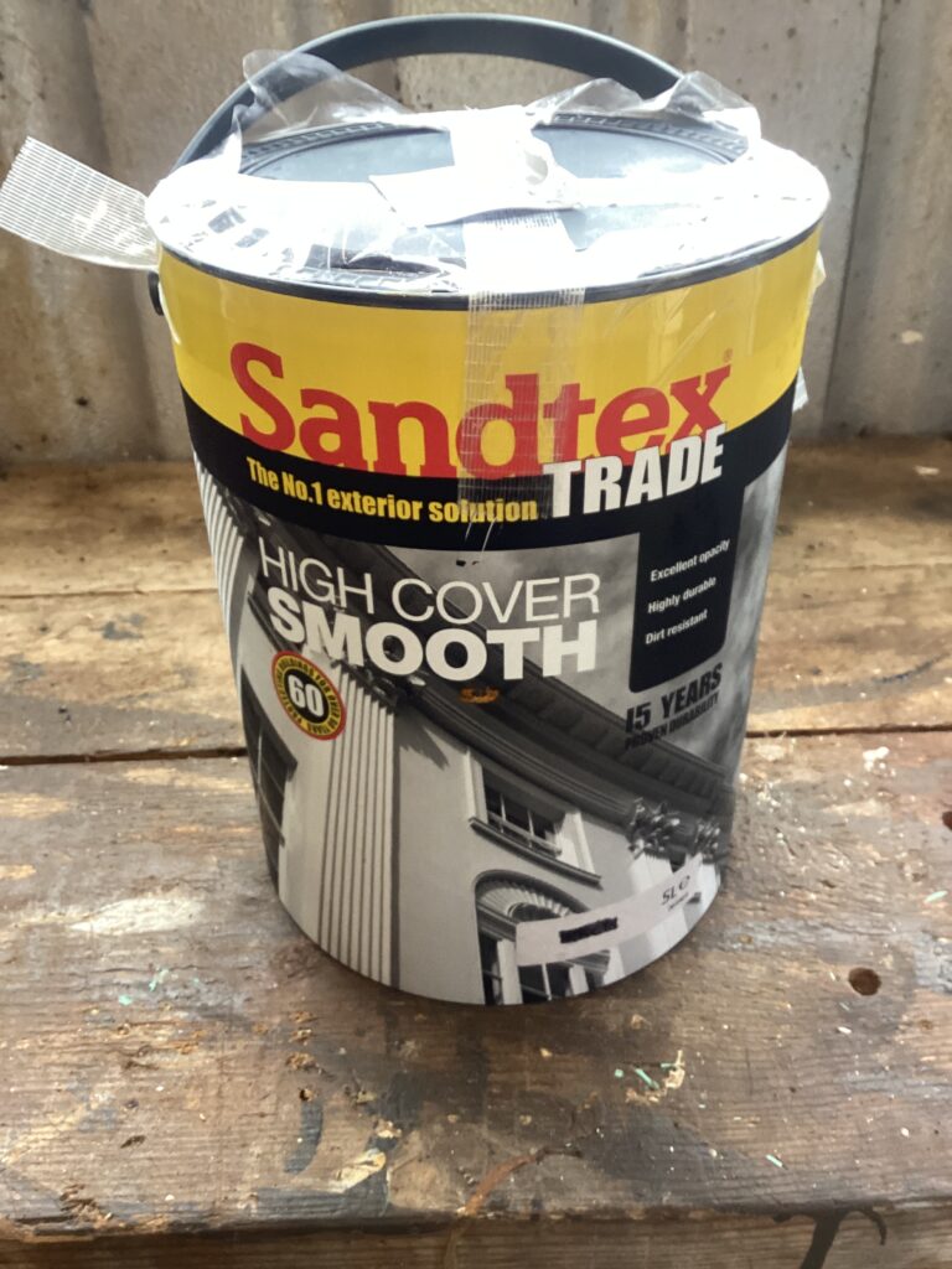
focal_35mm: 31
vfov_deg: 58.4
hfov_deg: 45.4
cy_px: 634
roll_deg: +0.6
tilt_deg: -33.8
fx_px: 1137
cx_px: 476
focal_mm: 3.3
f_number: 2.4
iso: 100
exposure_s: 1/50
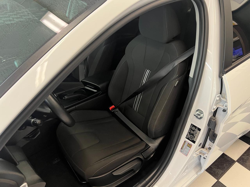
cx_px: 125
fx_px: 188
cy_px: 94
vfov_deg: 53.1
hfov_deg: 67.3
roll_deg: -2.6
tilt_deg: -33.1
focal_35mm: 26
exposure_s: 1/60
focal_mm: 5.7
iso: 125
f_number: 1.5
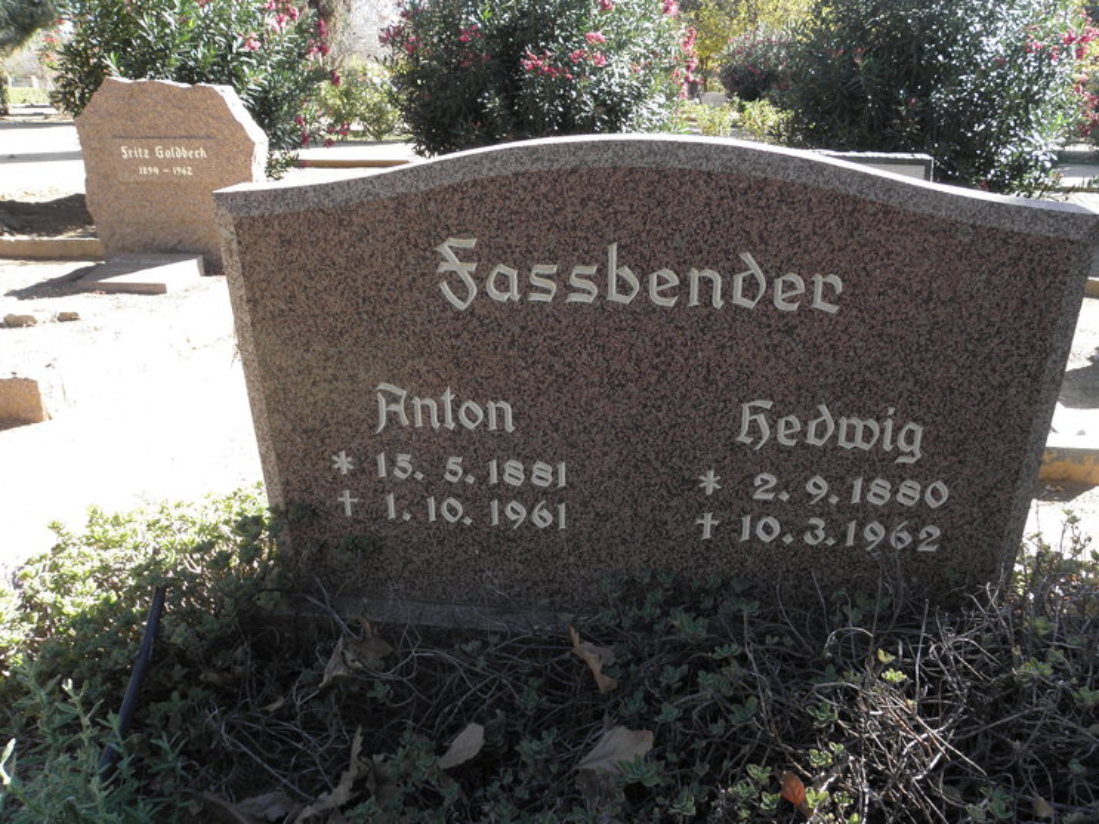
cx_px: 574
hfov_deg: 63.4
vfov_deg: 49.7
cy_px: 428
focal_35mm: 28
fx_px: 889
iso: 64
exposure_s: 1/50
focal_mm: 4.6
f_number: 4.5
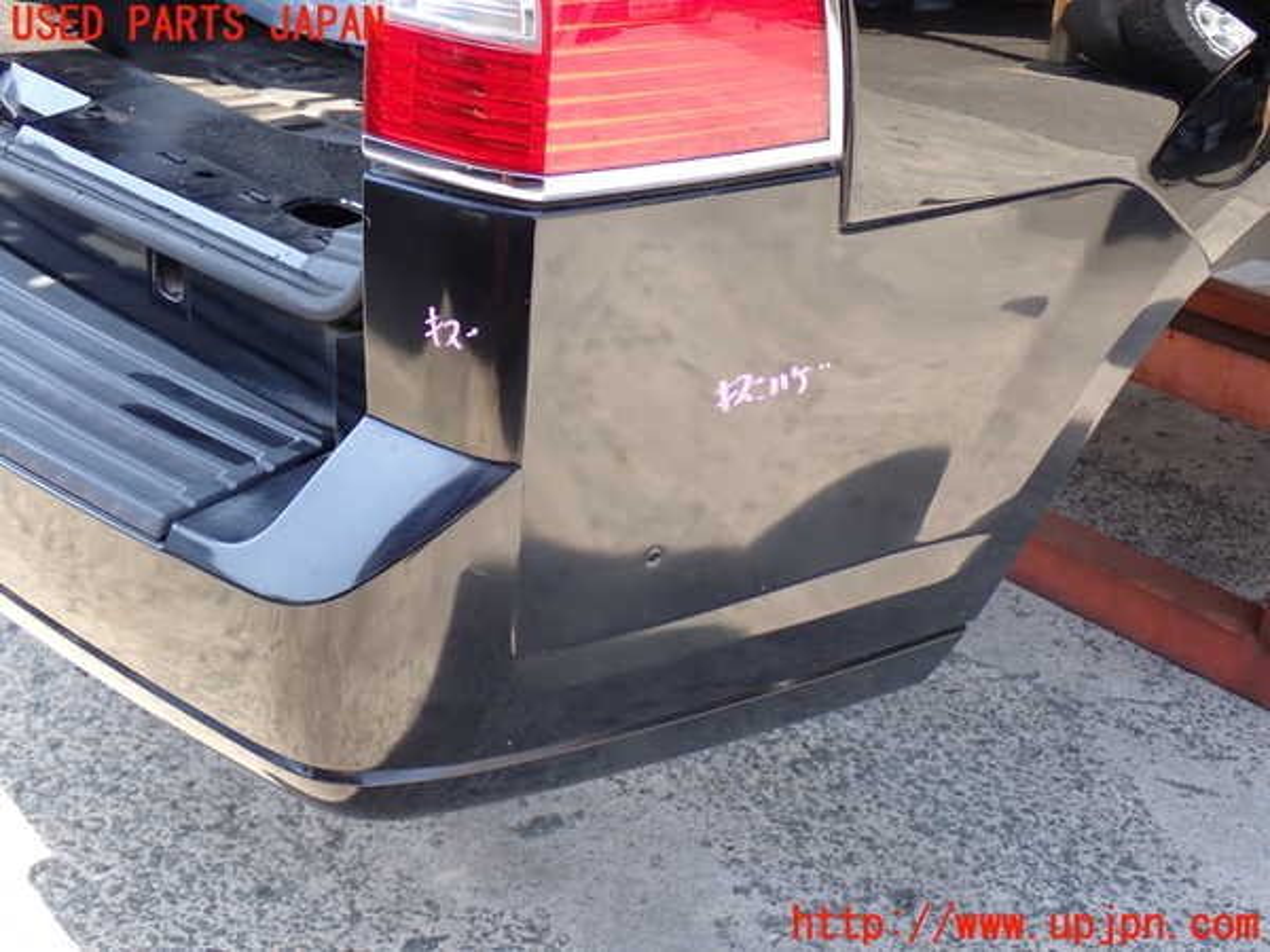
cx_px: 635
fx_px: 1724
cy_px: 476
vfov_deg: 30.9
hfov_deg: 40.4
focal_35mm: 47
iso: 100
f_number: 3.1
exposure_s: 1/100
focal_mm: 8.4
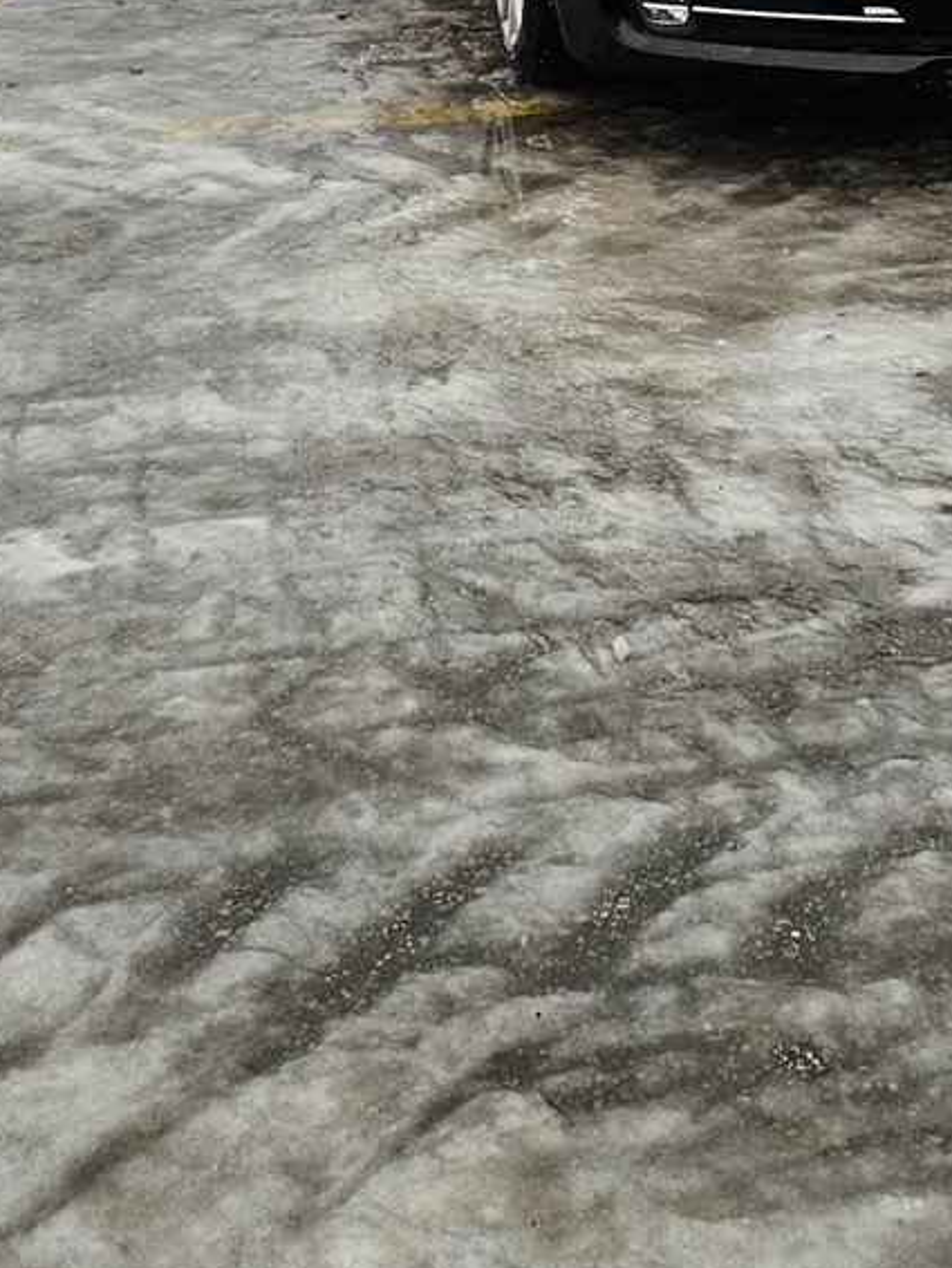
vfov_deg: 27.7
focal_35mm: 65
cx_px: 719
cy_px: -63
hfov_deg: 22.4
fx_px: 2382
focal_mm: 6.3
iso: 20
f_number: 1.7
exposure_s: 1/100
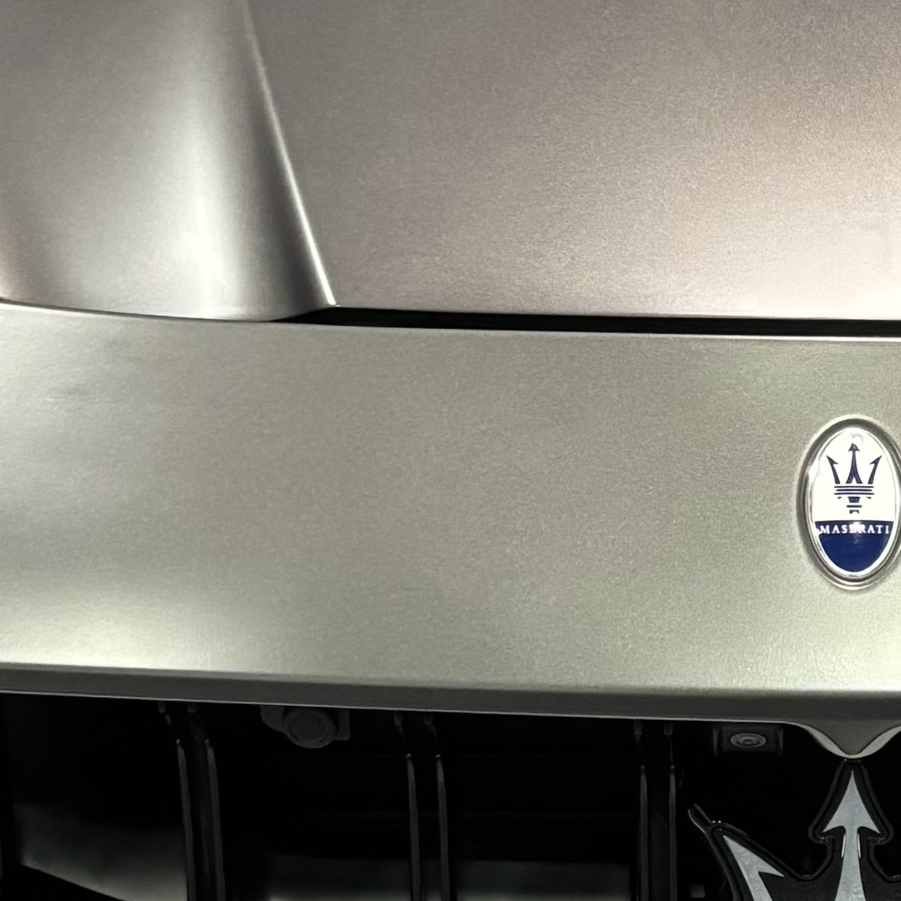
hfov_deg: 14.6
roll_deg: -0.4
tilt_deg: -32.3
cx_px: 806
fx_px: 3475
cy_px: 113
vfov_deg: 14.6
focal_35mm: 118
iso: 400
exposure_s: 1/40
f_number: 1.6
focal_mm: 5.96
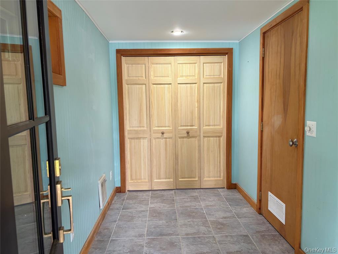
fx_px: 254
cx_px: 169
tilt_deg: -6.4
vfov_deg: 53.1
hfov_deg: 67.3
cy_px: 127
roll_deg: +1.9
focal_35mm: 26
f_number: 1.6
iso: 125
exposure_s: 1/60
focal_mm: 5.96
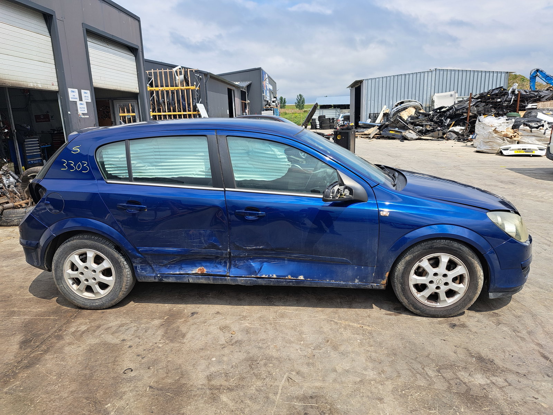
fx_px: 383
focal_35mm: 24
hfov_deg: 71.6
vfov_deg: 56.8
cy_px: 208
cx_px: 276
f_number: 1.8
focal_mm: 5.23
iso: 50
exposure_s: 1/1143
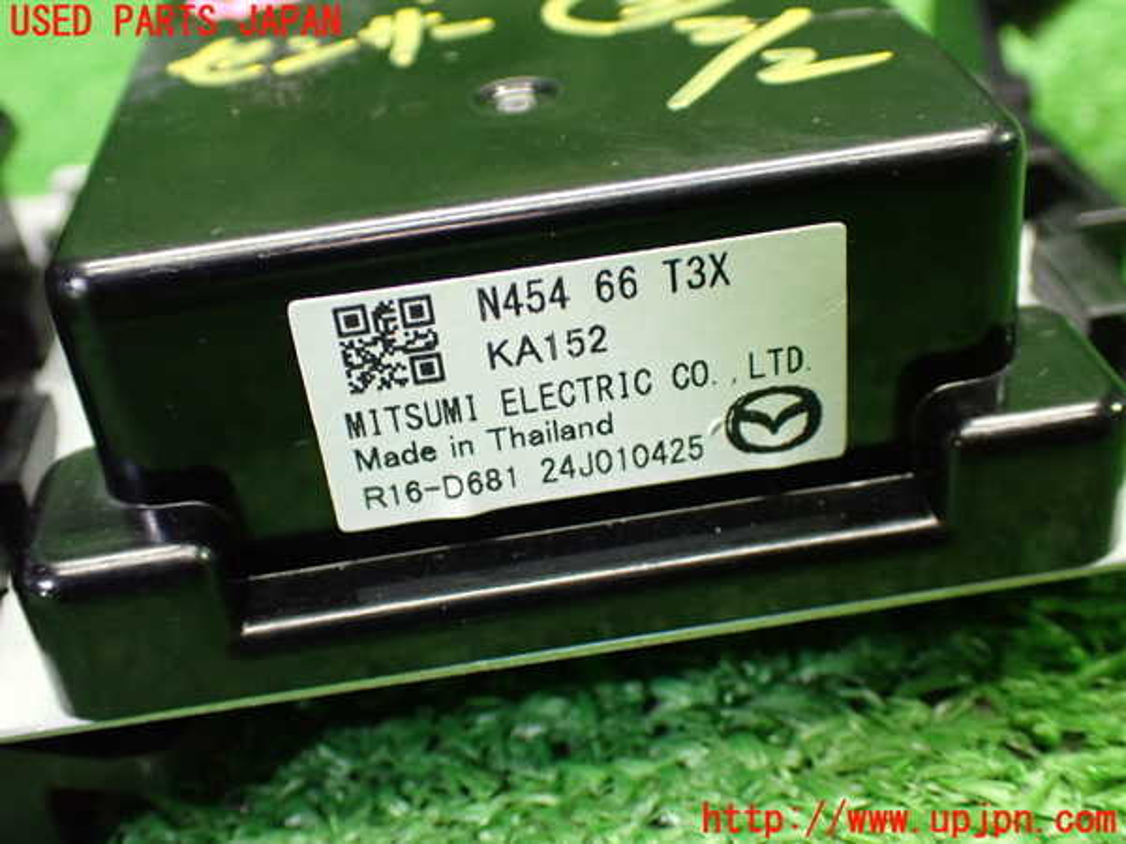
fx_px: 1334
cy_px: 422
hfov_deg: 45.8
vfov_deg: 35.1
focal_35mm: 41
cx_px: 563
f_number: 2.8
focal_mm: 7.31
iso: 800
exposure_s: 1/40
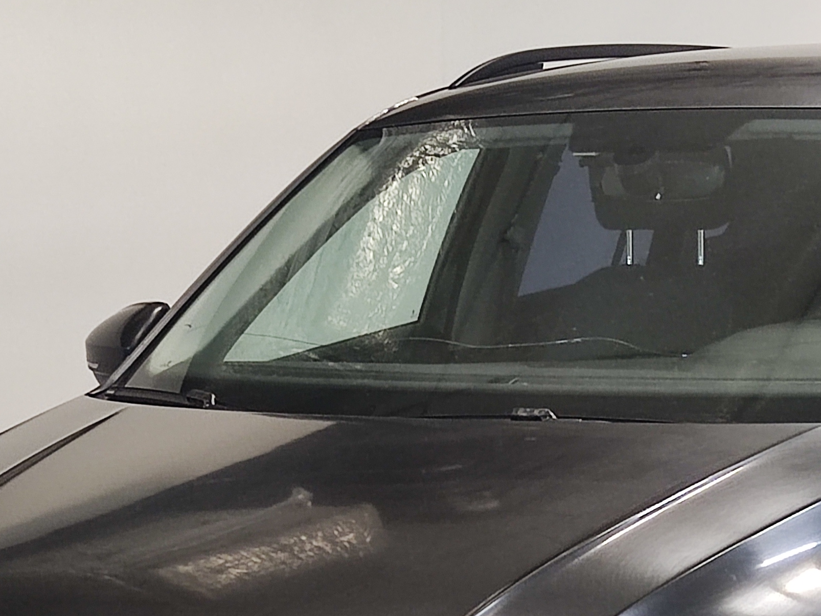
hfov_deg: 15.5
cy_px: 697
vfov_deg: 11.5
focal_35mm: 127
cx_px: 590
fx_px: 3013
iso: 240
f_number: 1.79
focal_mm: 4.74
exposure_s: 1/50
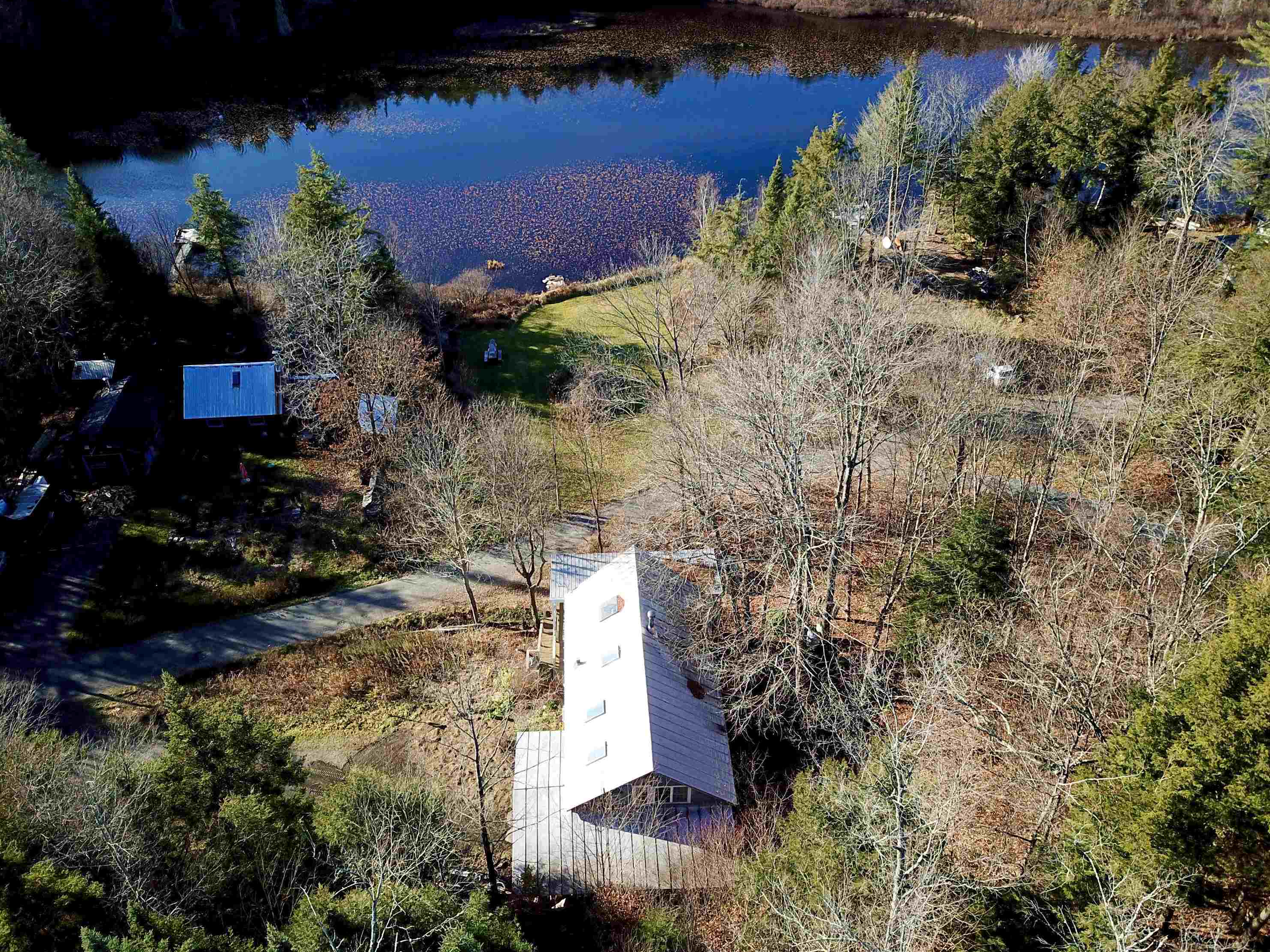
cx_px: 611
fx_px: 991
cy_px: 468
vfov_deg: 51.4
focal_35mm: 27
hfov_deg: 65.3
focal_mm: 4.73
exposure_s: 1/584
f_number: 2.2
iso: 100
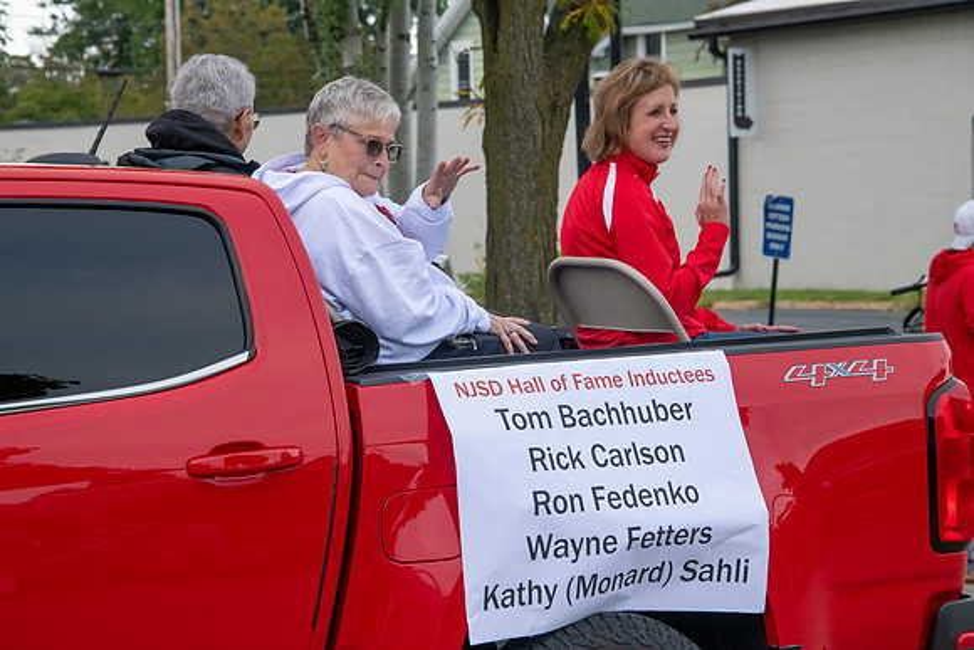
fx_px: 4330
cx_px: 487
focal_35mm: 160
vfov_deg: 8.6
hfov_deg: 12.8
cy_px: 325
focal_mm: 160
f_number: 11
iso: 3200
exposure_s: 1/640
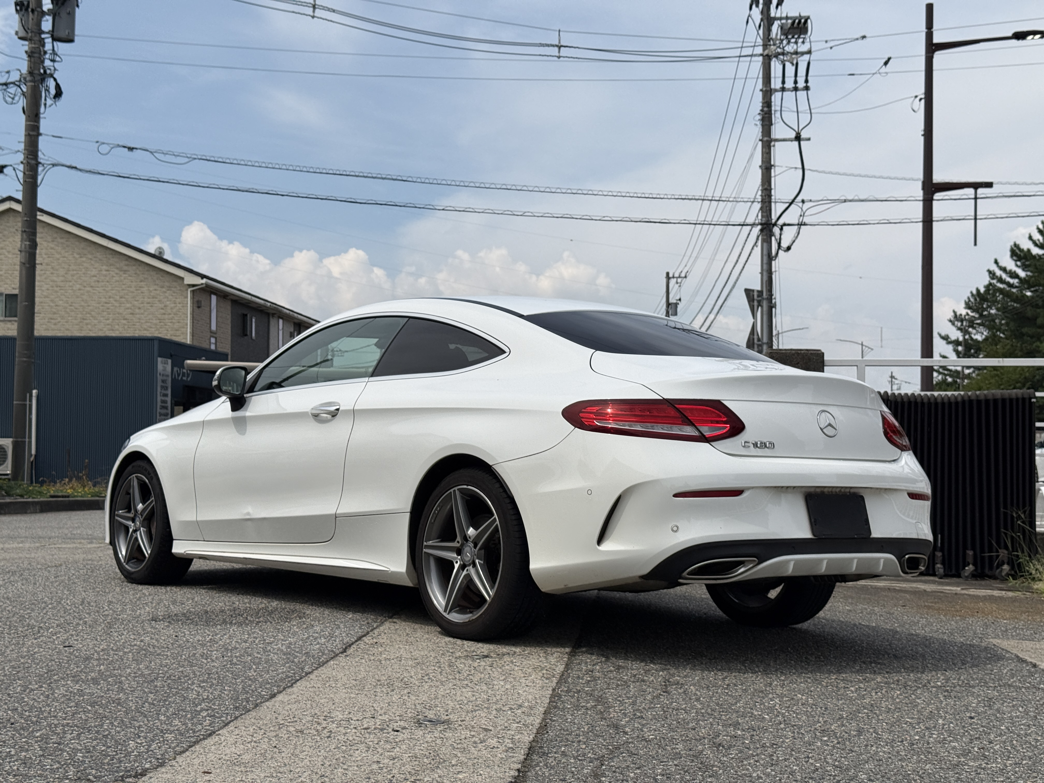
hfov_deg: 39.7
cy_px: 392
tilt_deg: +2.4
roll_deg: +0.2
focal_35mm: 48
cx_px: 522
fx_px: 1448
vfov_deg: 30.3
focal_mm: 6.76
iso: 64
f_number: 1.78
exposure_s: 1/8772
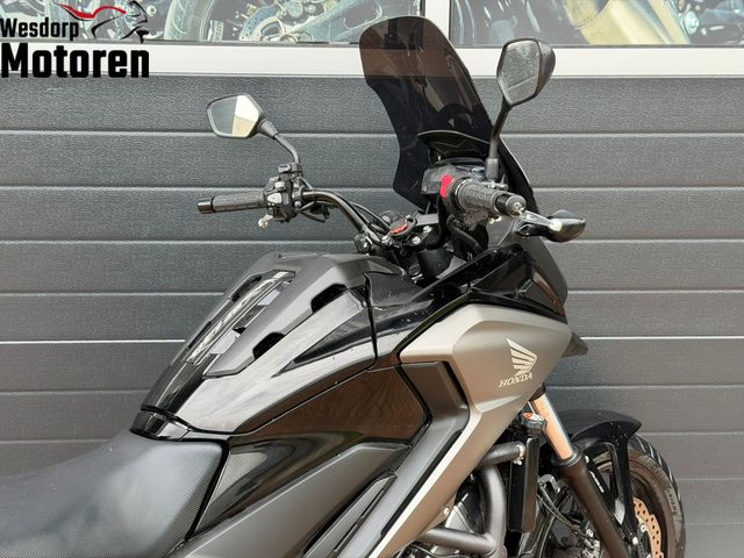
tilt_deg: -15.3
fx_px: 1032
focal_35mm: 48
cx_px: 372
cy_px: 279
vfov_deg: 30.3
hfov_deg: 39.7
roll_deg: -0.5
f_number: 1.78
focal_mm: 6.76
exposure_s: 1/246
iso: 64
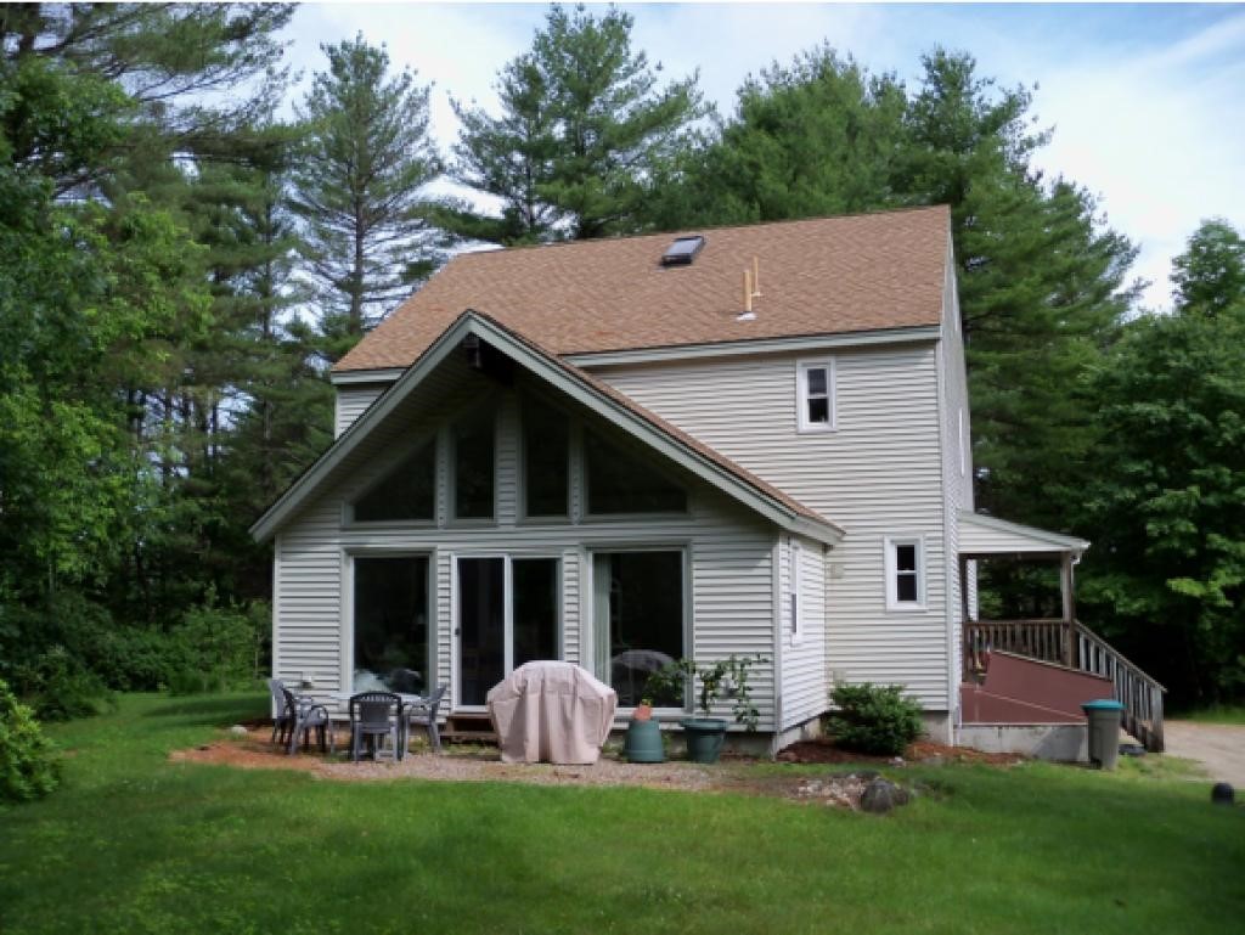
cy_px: 468
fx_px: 1259
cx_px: 622
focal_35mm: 35
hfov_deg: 52.6
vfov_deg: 40.7
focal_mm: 6.2
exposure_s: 1/400
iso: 80
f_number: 3.5
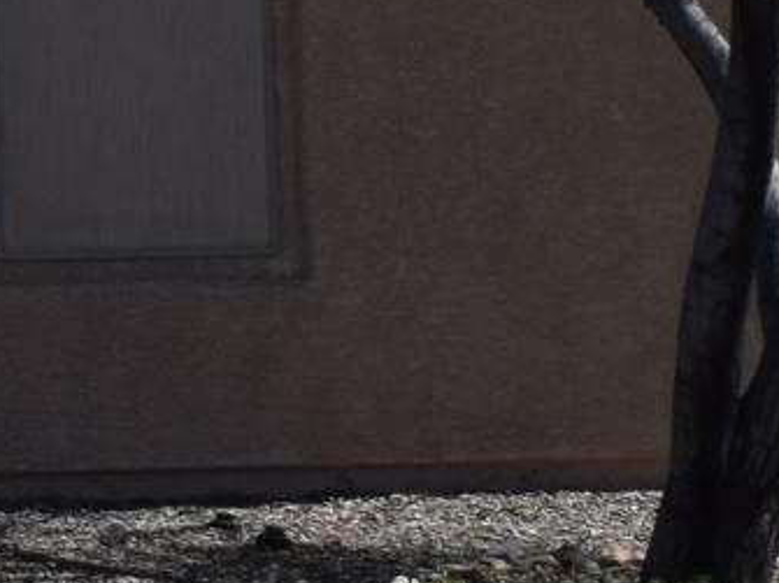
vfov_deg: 5.1
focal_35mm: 284
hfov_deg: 6.6
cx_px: -1139
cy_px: -534
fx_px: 6389
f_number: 10
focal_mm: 22
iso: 200
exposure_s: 1/400
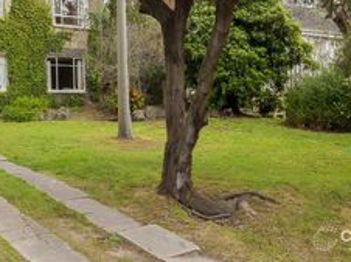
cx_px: 73
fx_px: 486
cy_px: 24
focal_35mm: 48
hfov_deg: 38.3
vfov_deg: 29.0
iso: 250
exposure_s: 1/1600
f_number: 9
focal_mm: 24
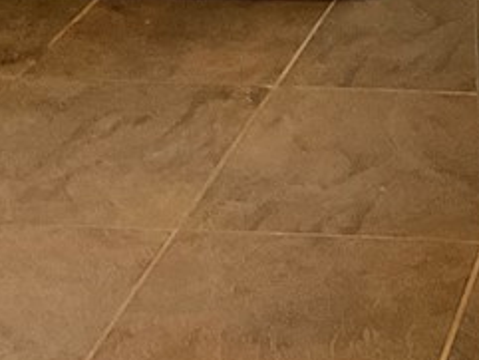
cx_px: 652
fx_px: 1703
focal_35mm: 123
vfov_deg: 11.8
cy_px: -56
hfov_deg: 15.2
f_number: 1.8
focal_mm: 3
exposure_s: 1/60
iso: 250
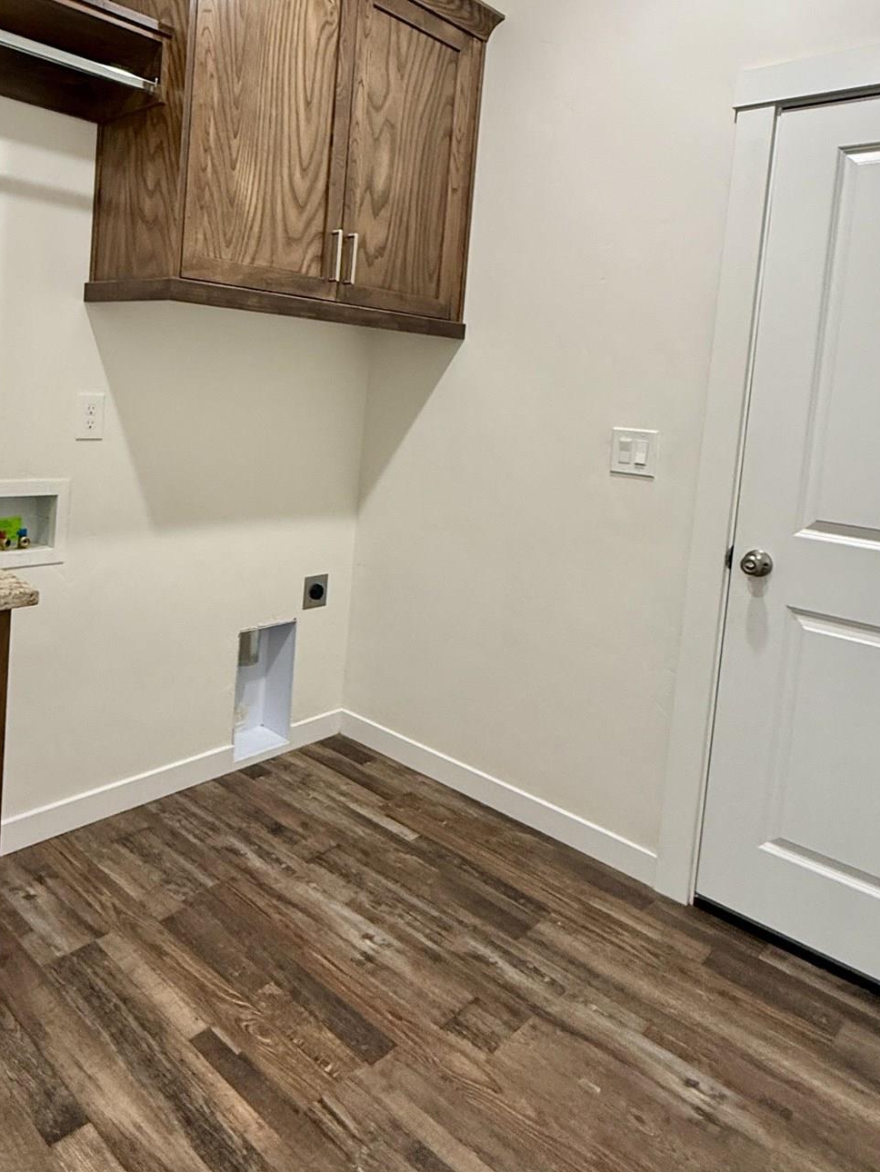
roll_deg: -4.9
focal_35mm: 25
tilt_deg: -4.2
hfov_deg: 54.0
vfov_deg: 68.3
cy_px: 436
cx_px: 307
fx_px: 847
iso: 320
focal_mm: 2.22
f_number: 2.2
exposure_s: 1/120
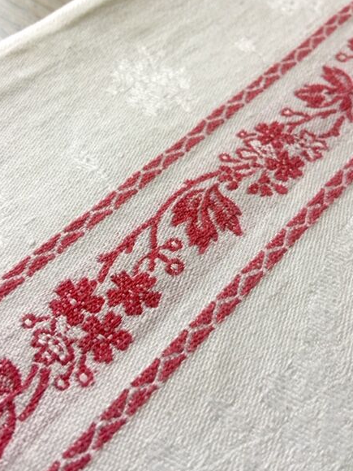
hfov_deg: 44.2
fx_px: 435
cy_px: 230
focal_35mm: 32
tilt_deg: -59.0
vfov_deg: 56.8
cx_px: 178
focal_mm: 4.15
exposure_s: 1/17
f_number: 2.2
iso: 40
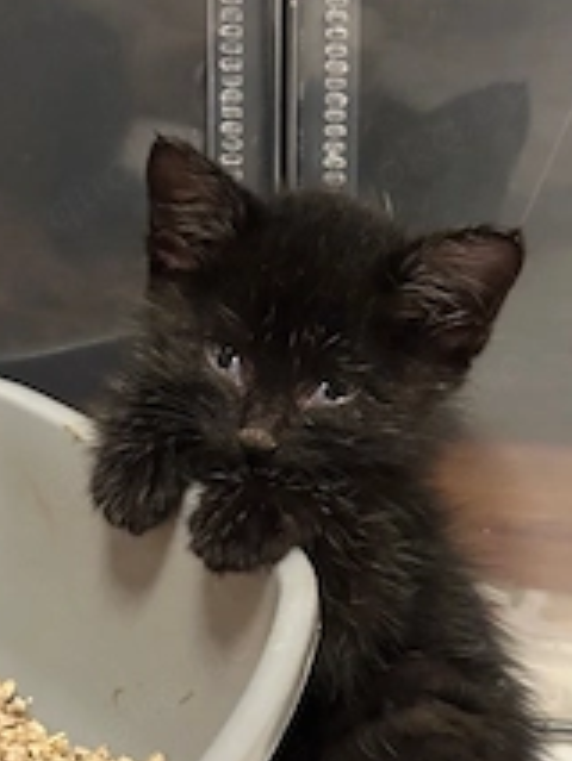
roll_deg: +1.1
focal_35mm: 90
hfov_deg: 16.4
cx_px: 225
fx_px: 1981
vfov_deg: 21.7
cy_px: 468
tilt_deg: -25.9
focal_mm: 6.86
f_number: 1.78
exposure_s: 1/30
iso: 640
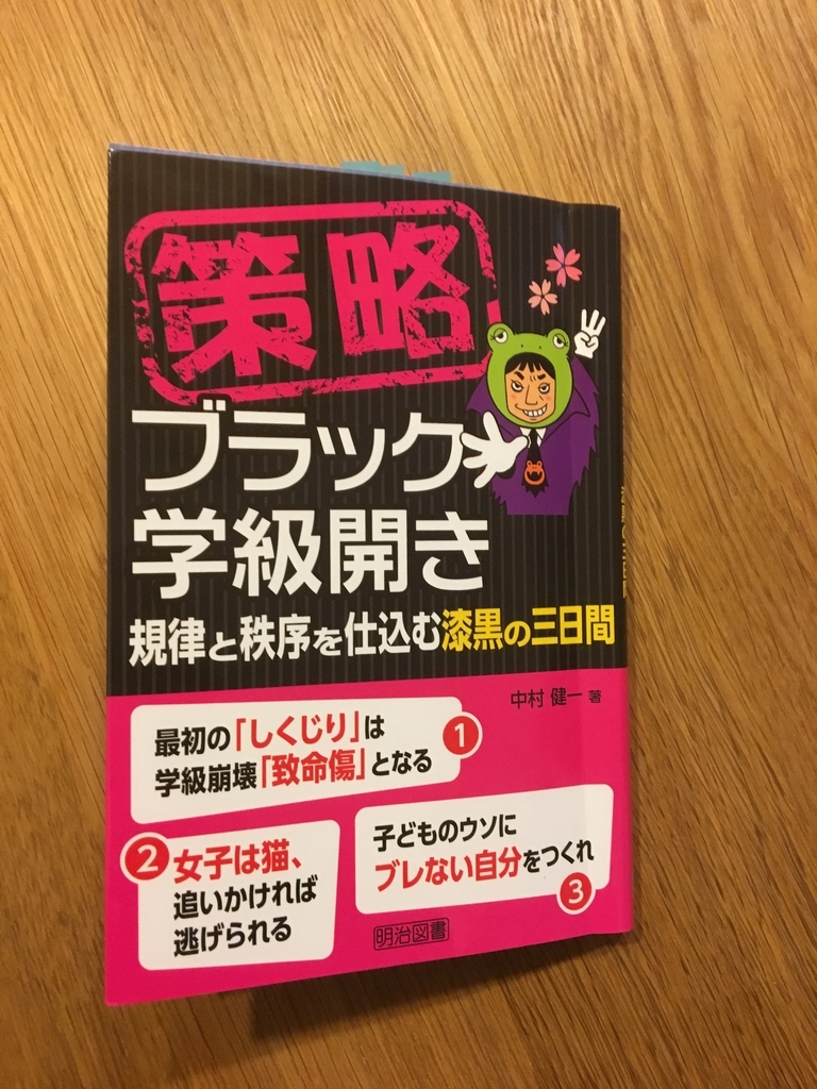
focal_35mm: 29
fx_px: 913
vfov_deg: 61.7
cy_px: 544
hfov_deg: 48.2
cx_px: 408
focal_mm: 4.15
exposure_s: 1/30
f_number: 2.2
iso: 160
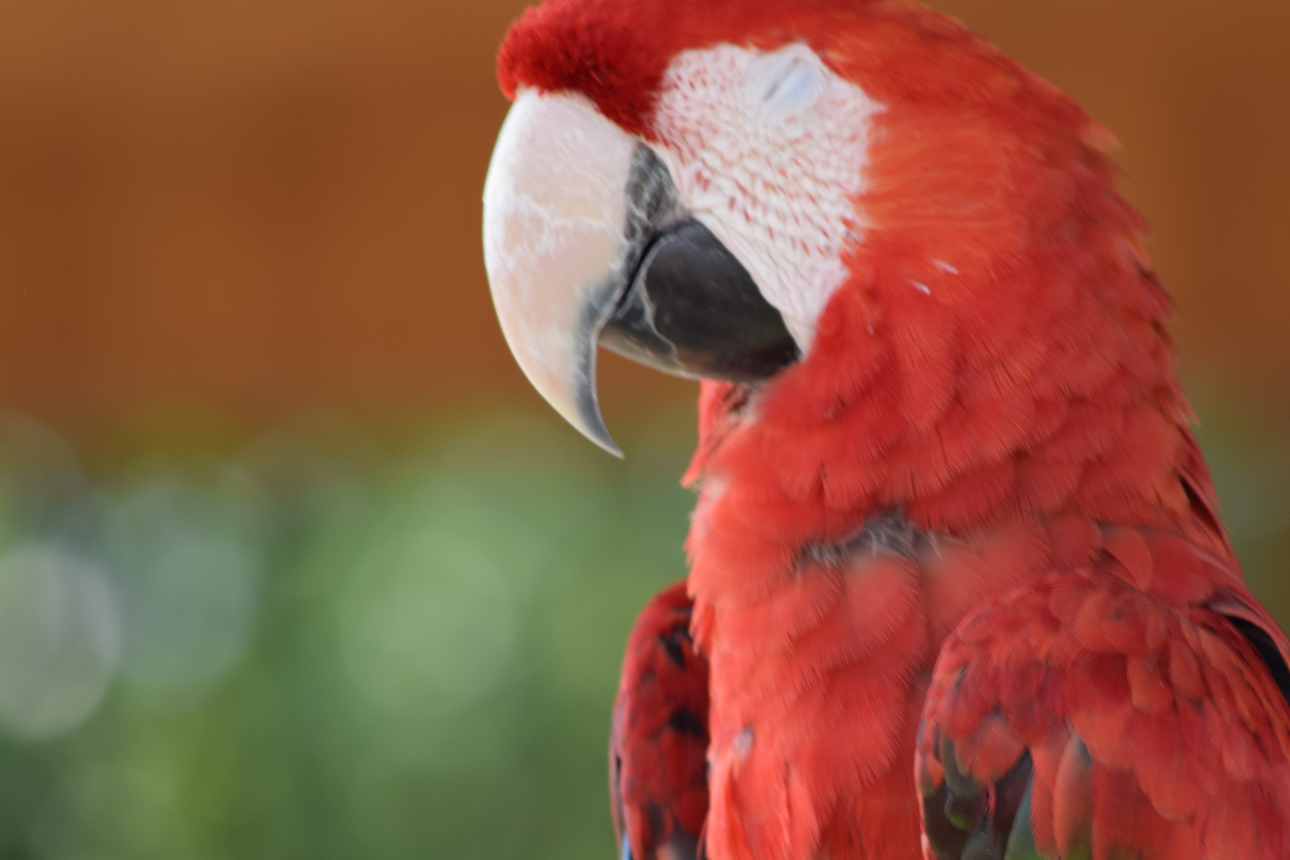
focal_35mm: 681
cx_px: 831
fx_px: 24402
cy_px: 668
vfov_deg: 2.0
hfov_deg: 3.0
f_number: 5.3
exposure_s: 1/100
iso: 100
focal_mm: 240
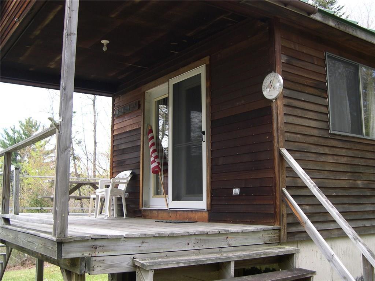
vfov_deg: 37.7
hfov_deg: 49.0
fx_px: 412
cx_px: 188
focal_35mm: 38
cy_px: 140
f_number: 2.8
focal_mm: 8
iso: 100
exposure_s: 1/233
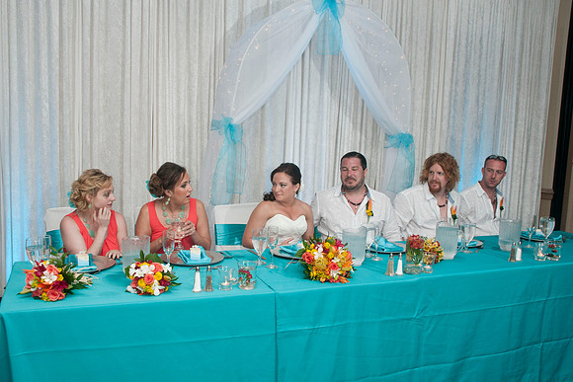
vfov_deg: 39.5
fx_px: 533
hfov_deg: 56.5
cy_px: 185
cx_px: 269
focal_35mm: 33
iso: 400
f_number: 5.6
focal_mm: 20
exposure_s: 1/160
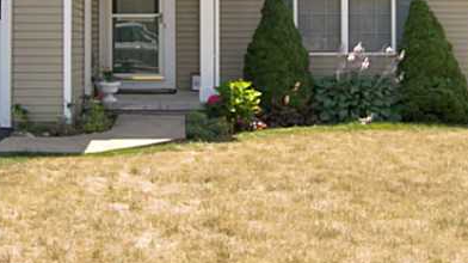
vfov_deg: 17.1
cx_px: 161
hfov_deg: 30.4
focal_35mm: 69
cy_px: 5
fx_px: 856
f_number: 3.2
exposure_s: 1/400
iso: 50
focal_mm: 6.5
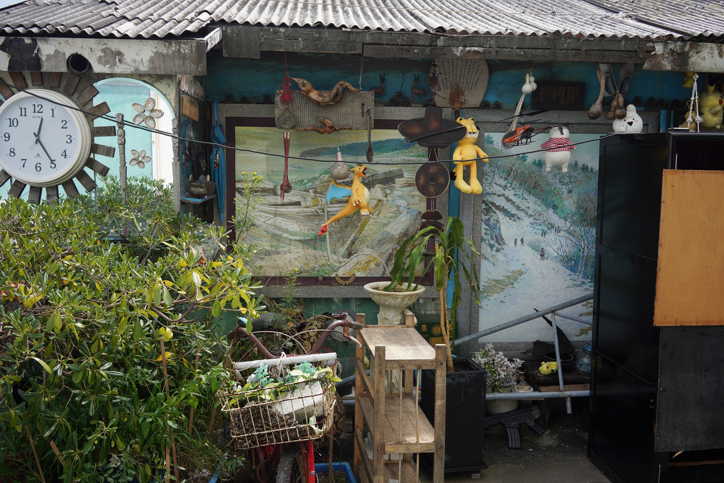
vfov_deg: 37.9
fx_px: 704
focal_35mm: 35
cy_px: 242
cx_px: 362
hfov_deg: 54.4
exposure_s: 1/100
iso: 100
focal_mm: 35
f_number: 10
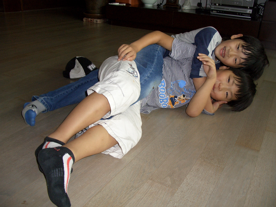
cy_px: 104
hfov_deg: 55.4
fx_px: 263
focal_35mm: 33
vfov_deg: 42.9
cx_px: 138
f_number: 2.8
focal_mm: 7.1
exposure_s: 1/60
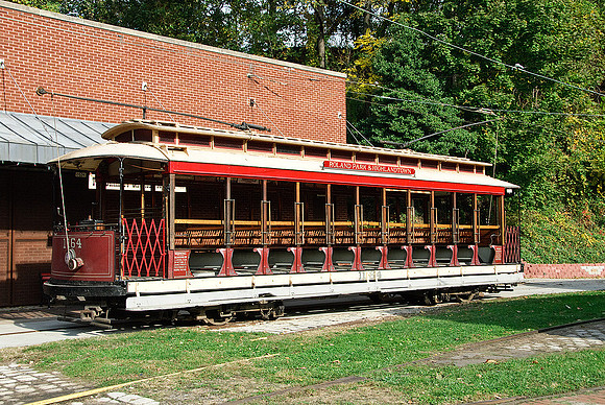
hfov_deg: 42.3
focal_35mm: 46
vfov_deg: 29.0
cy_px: 202
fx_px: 782
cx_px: 302
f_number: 8
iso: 400
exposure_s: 1/160
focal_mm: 31
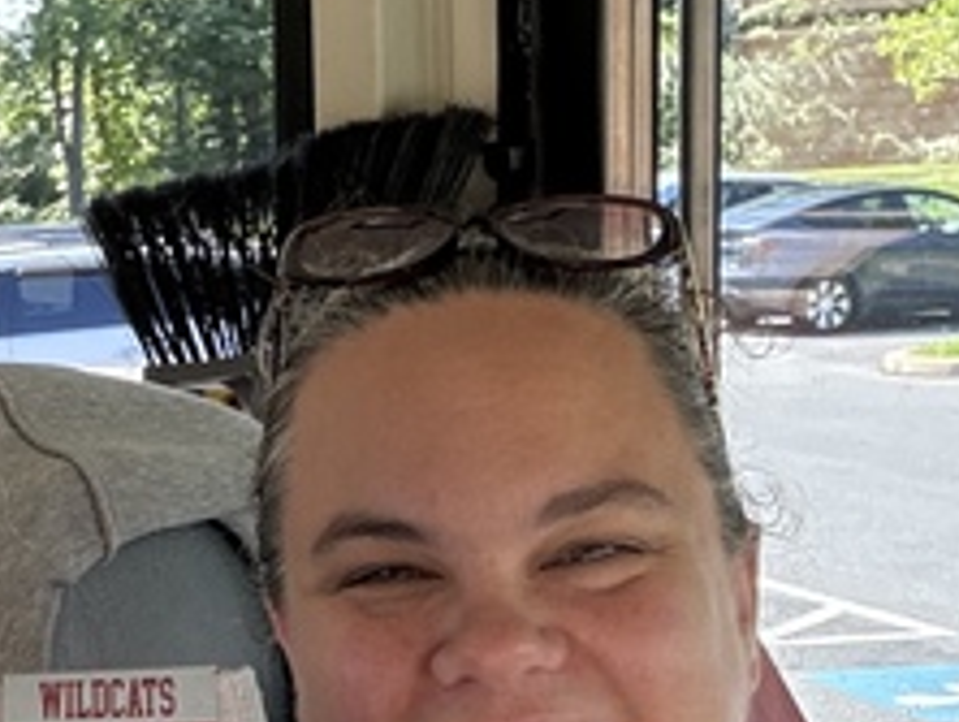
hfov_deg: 18.0
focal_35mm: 106
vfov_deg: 14.0
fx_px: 2940
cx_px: -39
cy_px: 346
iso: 40
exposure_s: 1/121
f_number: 1.9
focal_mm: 2.69
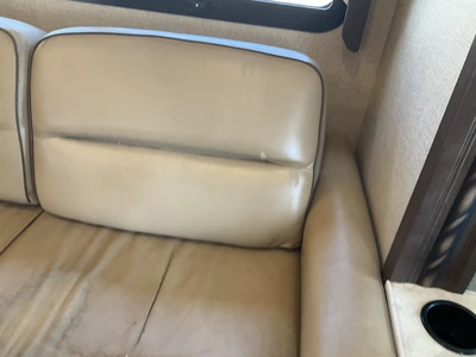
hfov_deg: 61.7
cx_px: 238
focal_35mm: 29
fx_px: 399
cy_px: 178
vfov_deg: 48.2
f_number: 1.8
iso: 125
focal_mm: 3
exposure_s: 1/60
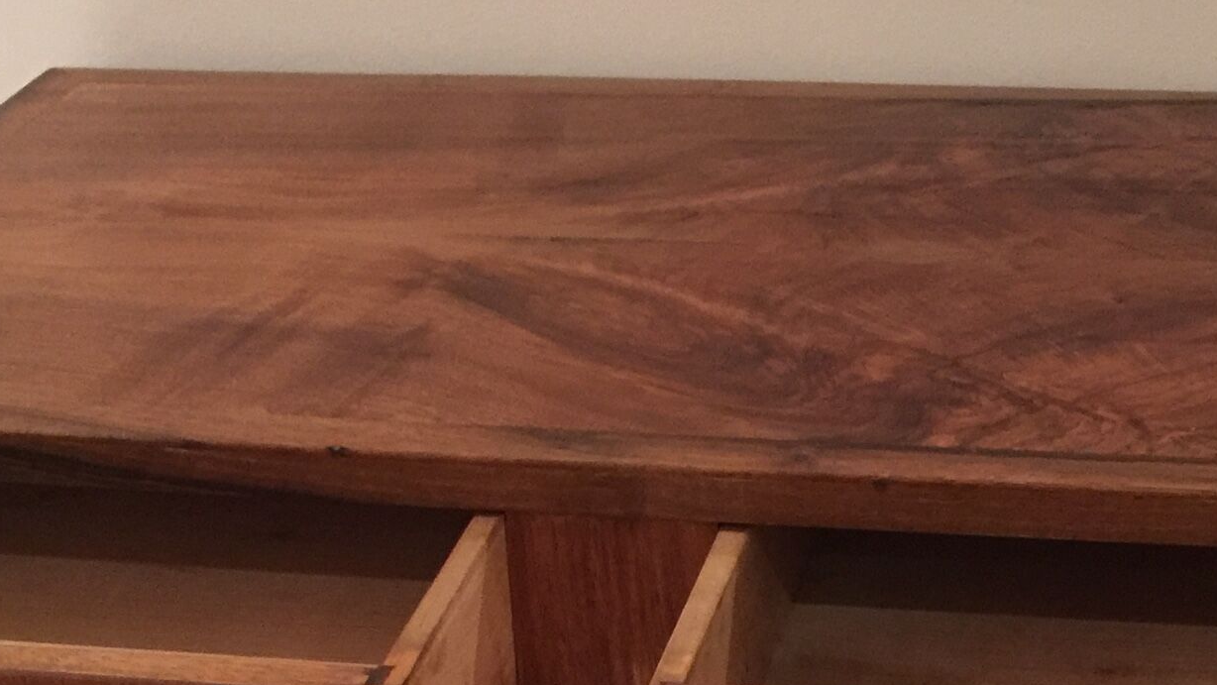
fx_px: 2711
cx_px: 736
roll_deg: +1.2
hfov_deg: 25.3
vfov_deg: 13.7
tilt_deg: -34.0
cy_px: 973
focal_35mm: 84
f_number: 2.2
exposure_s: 1/8
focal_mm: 4.15
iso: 160
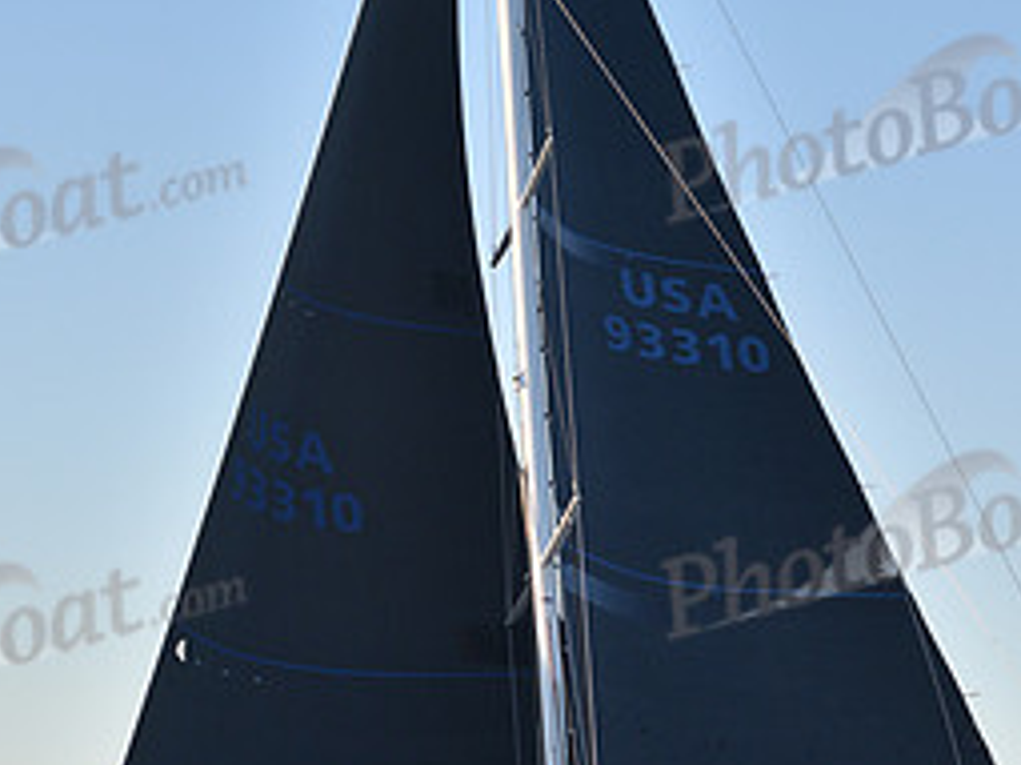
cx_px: 454
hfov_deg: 12.9
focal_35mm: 153
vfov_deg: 9.7
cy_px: 385
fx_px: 4511
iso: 400
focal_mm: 70
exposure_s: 1/800
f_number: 4
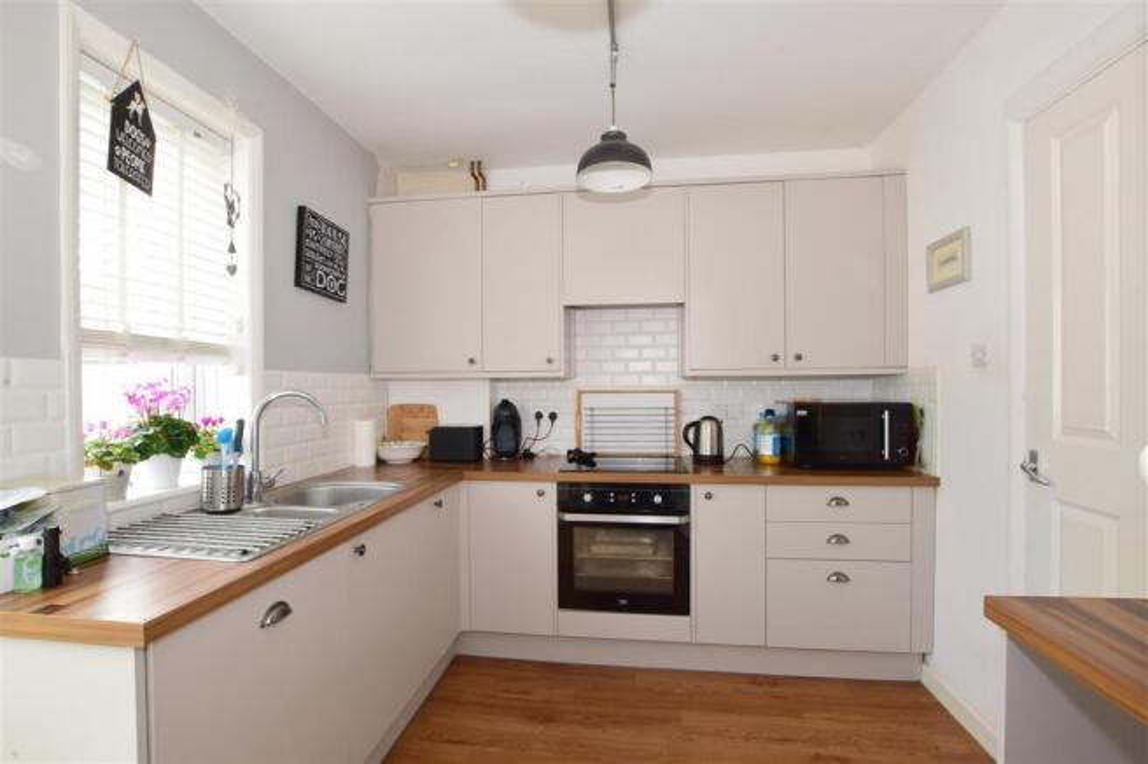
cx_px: 574
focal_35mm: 15
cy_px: 382
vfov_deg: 77.3
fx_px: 478
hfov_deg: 100.4
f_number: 14
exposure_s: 1/1.6
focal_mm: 10
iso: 400
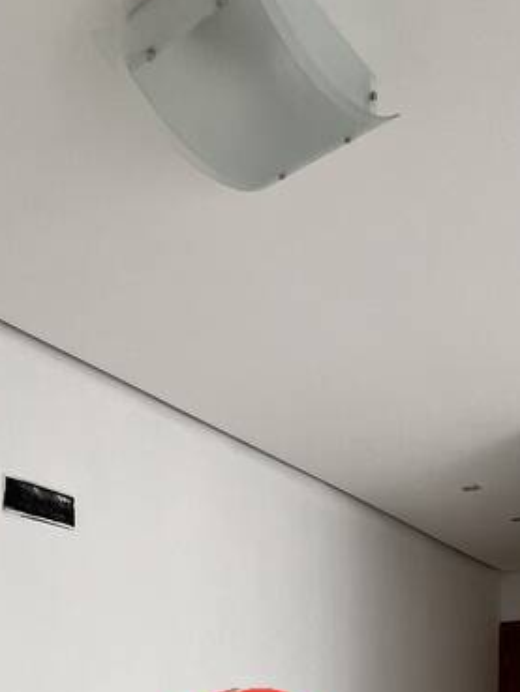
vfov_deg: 38.3
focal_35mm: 38
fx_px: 761
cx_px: 255
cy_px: 803
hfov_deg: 37.7
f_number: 1.8
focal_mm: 1.57
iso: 64
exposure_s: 1/99
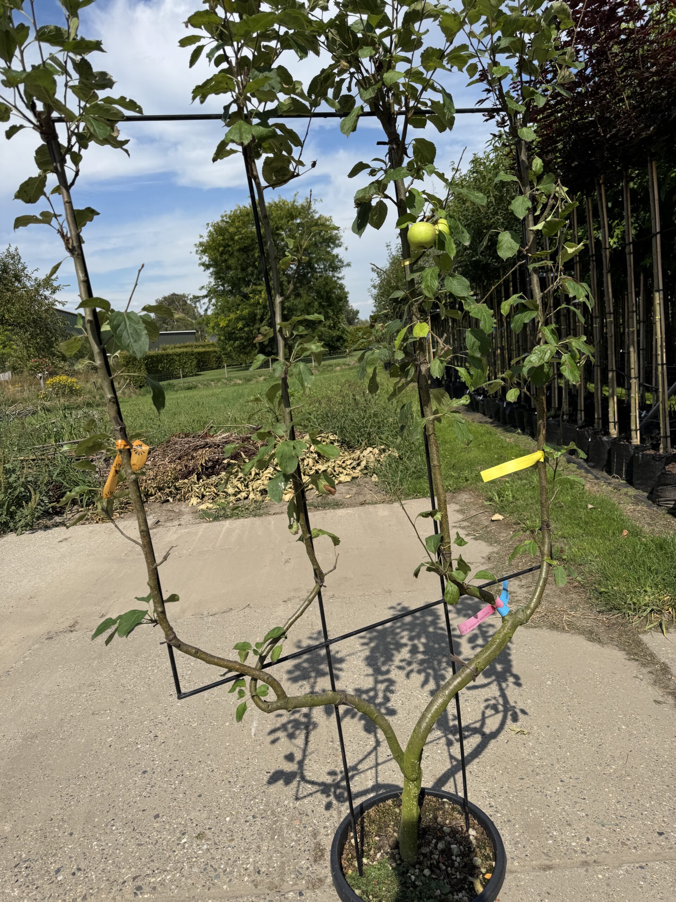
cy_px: 451
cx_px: 338
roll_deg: +6.6
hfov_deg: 56.8
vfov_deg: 71.6
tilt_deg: -8.9
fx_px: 625
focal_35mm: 24
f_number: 1.78
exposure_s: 1/5348
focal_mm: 6.76
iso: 80
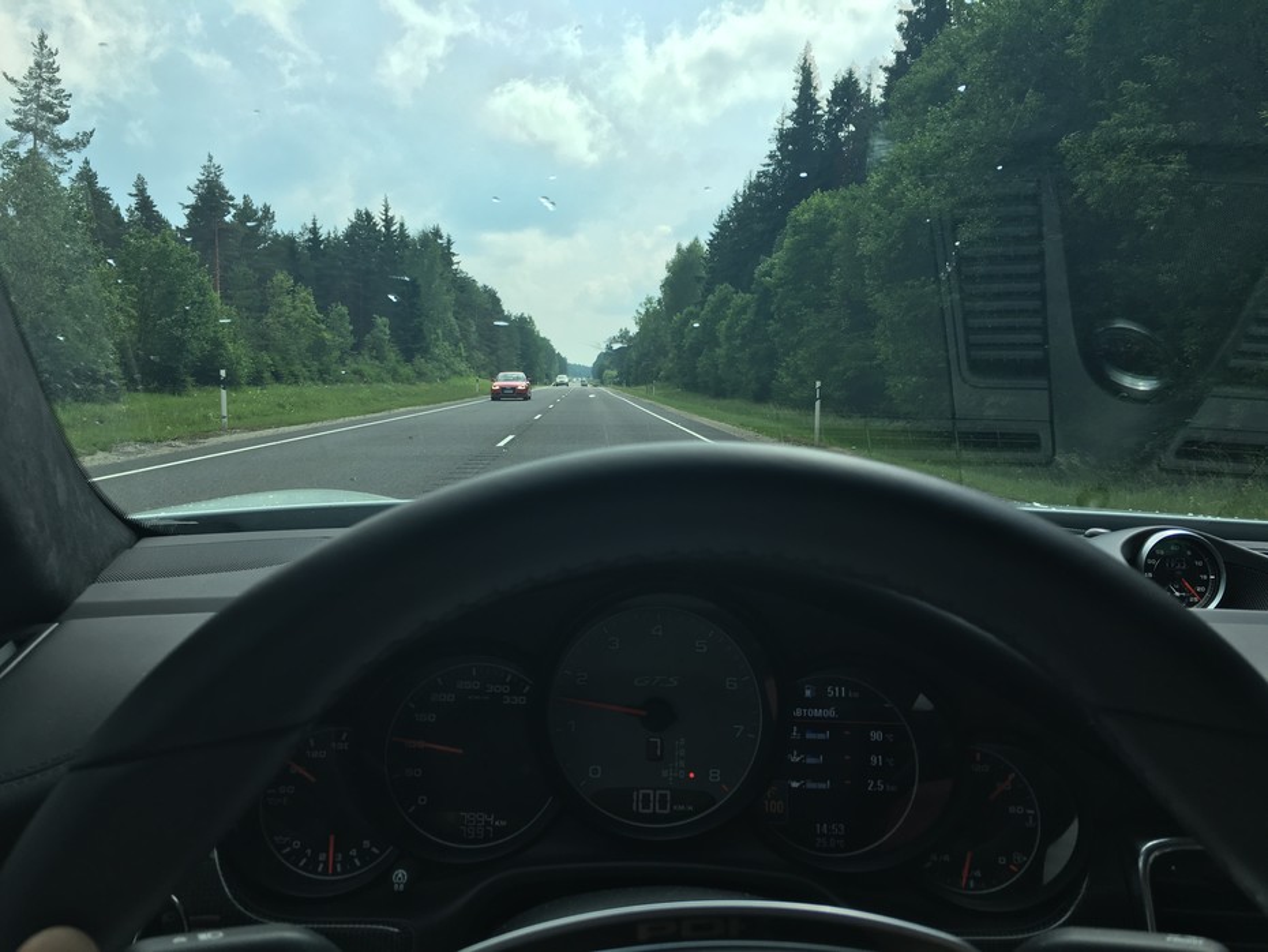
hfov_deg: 61.6
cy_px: 476
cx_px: 634
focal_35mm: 29
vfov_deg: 48.2
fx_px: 1063
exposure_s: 1/1026
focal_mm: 4.15
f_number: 2.2
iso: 25
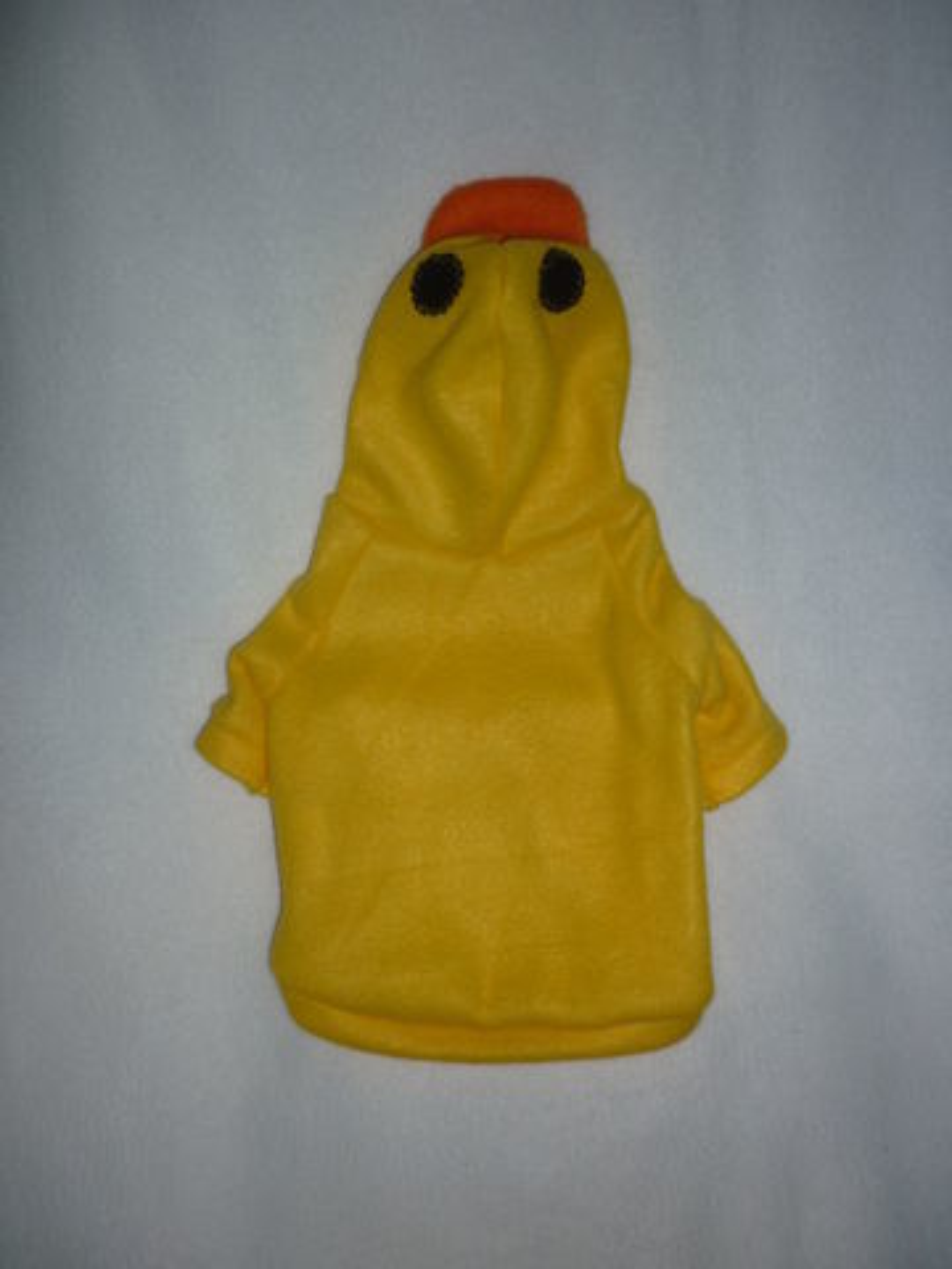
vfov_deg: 55.4
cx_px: 476
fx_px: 1210
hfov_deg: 42.9
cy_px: 634
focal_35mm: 33
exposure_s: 1/30
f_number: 2.8
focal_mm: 5.5
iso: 100
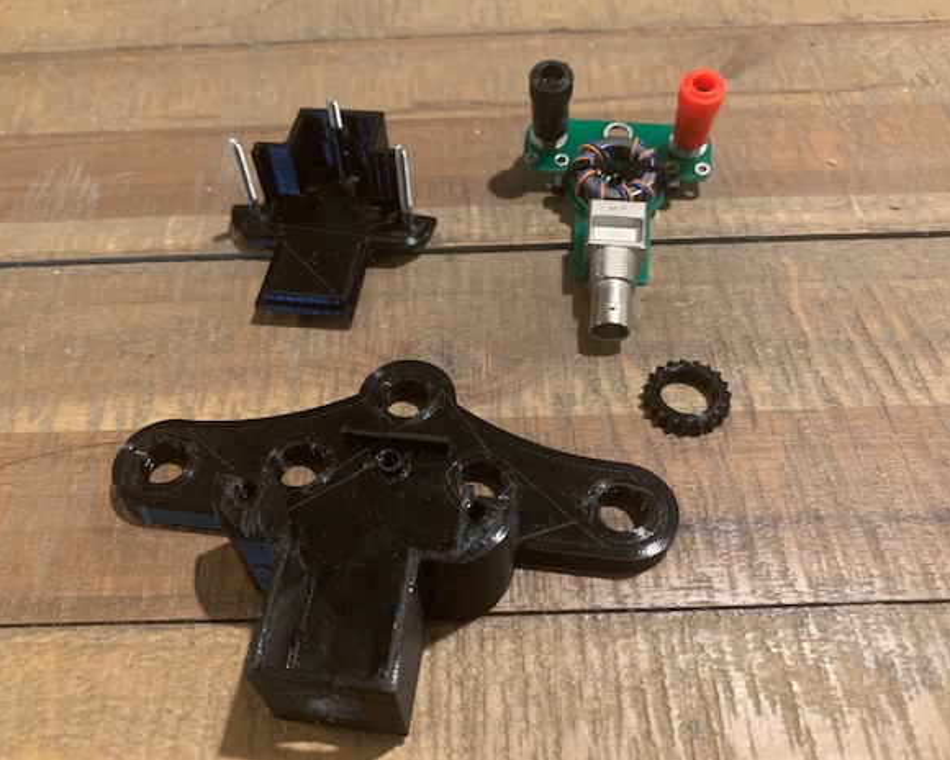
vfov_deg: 51.5
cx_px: 483
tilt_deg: -55.6
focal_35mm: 28
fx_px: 787
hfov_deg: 62.2
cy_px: 380
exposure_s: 1/30
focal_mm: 4.25
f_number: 1.8
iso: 320
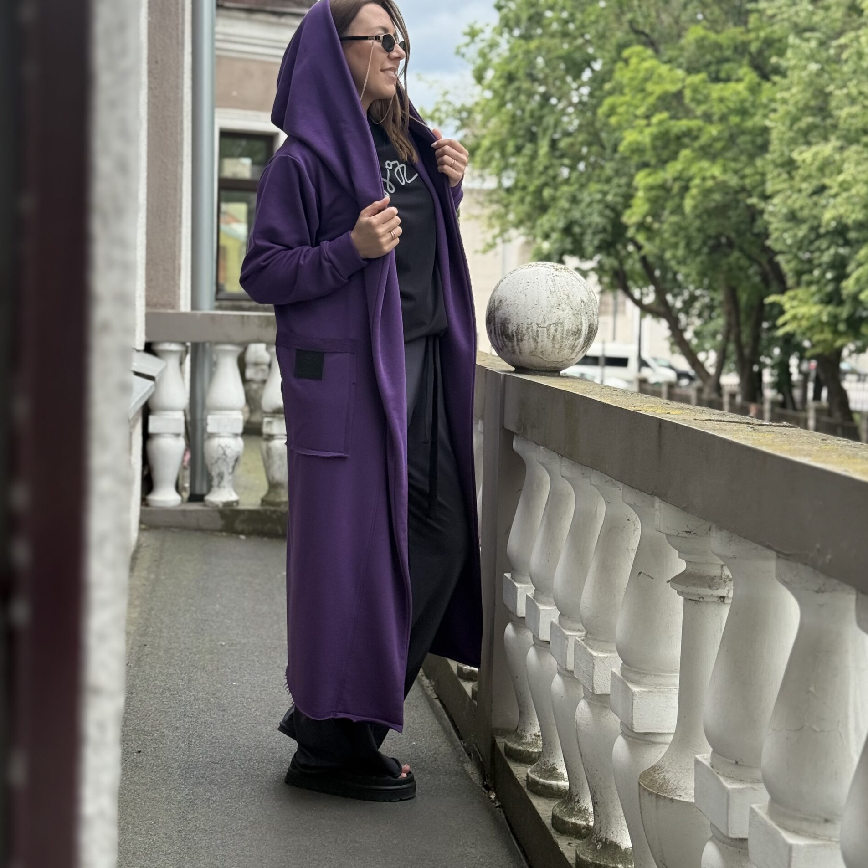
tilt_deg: -2.2
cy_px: 360
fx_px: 1617
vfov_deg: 30.0
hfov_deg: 30.0
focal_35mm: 57
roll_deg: -1.3
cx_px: 432
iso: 100
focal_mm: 6.76
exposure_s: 1/1838
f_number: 1.78
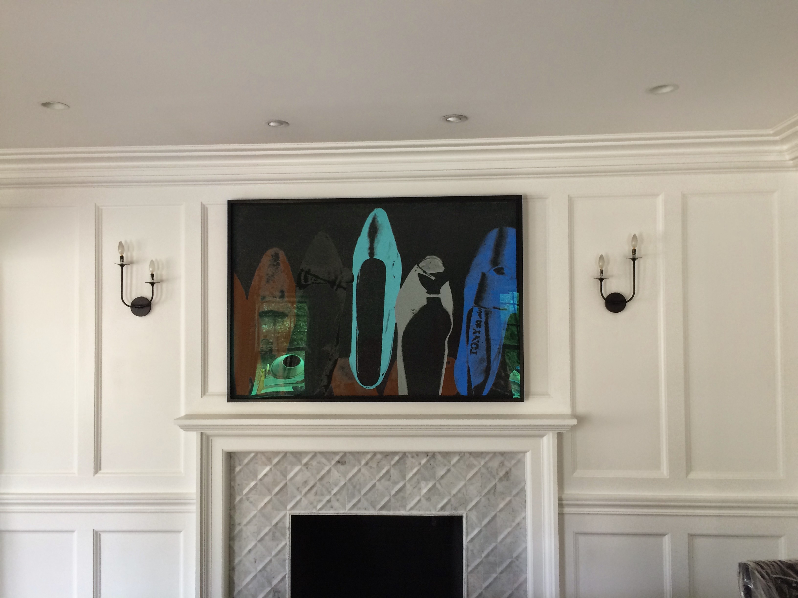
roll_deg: +2.0
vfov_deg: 48.2
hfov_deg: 61.7
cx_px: 399
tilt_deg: +0.8
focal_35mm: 29
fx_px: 669
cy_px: 299
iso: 80
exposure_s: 1/30
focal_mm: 4.15
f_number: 2.2
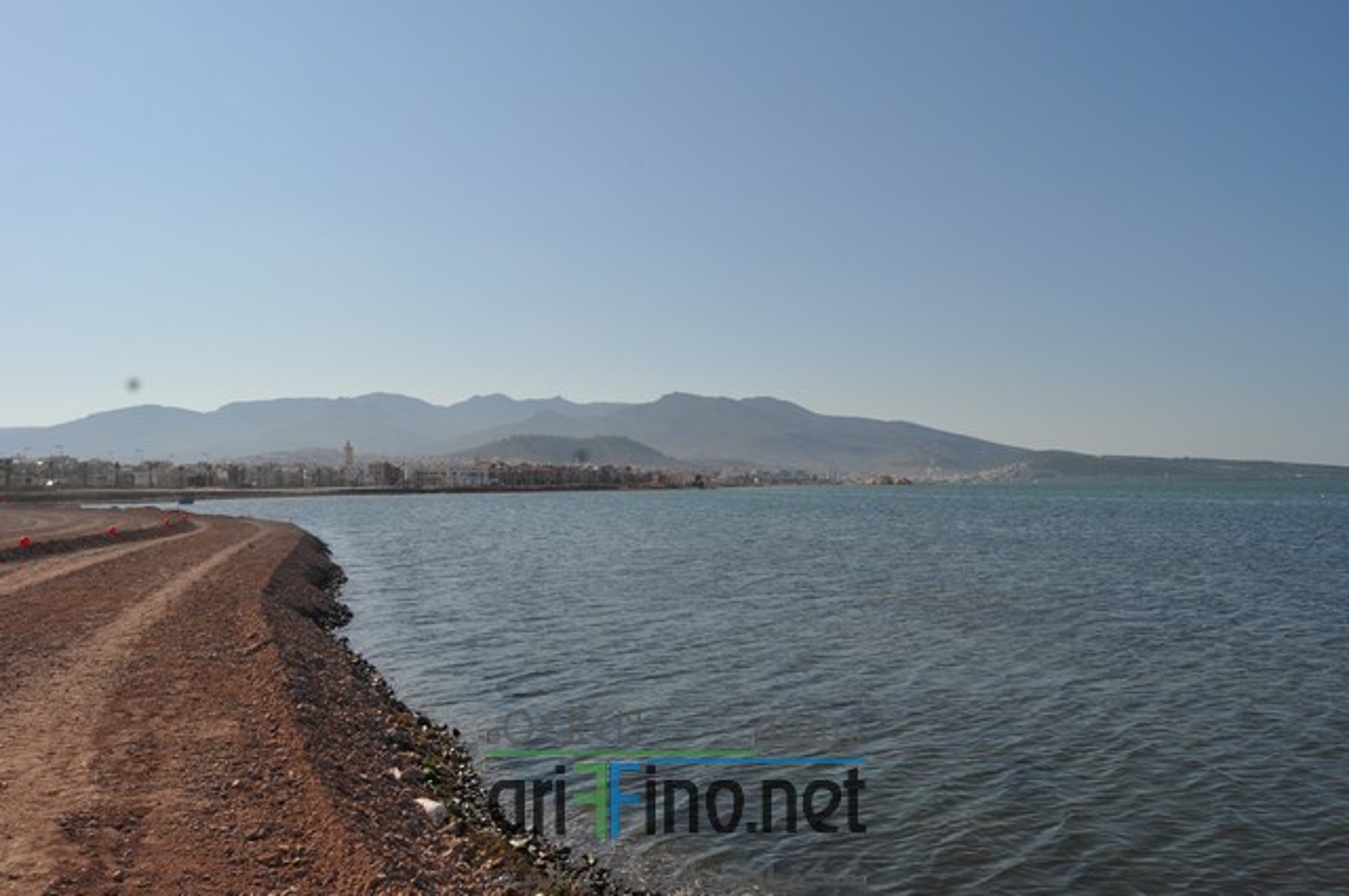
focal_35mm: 27
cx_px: 674
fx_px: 1010
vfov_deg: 47.8
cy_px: 448
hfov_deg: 67.4
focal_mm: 18
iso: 200
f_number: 11
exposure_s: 1/500
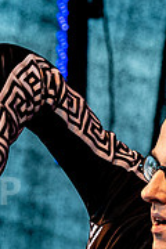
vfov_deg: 4.6
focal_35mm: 444
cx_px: 254
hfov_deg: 3.1
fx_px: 3071
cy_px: 297
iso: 2200
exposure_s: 1/1000
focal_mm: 112
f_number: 5.6
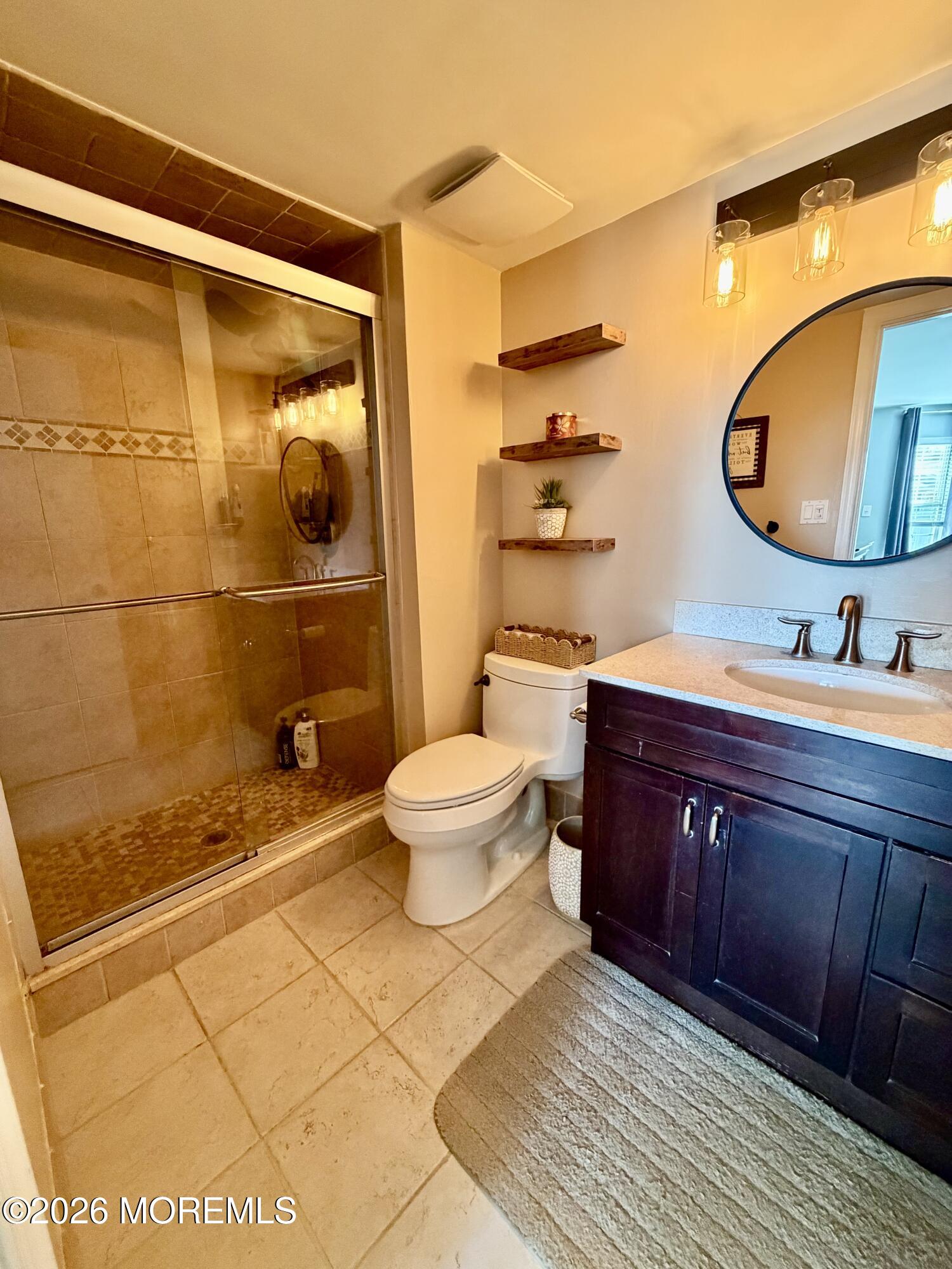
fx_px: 513
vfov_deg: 102.1
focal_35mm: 14
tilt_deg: -12.2
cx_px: 476
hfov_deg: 85.7
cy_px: 634
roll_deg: +1.6
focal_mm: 2.22
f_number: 2.2
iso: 500
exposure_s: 1/60
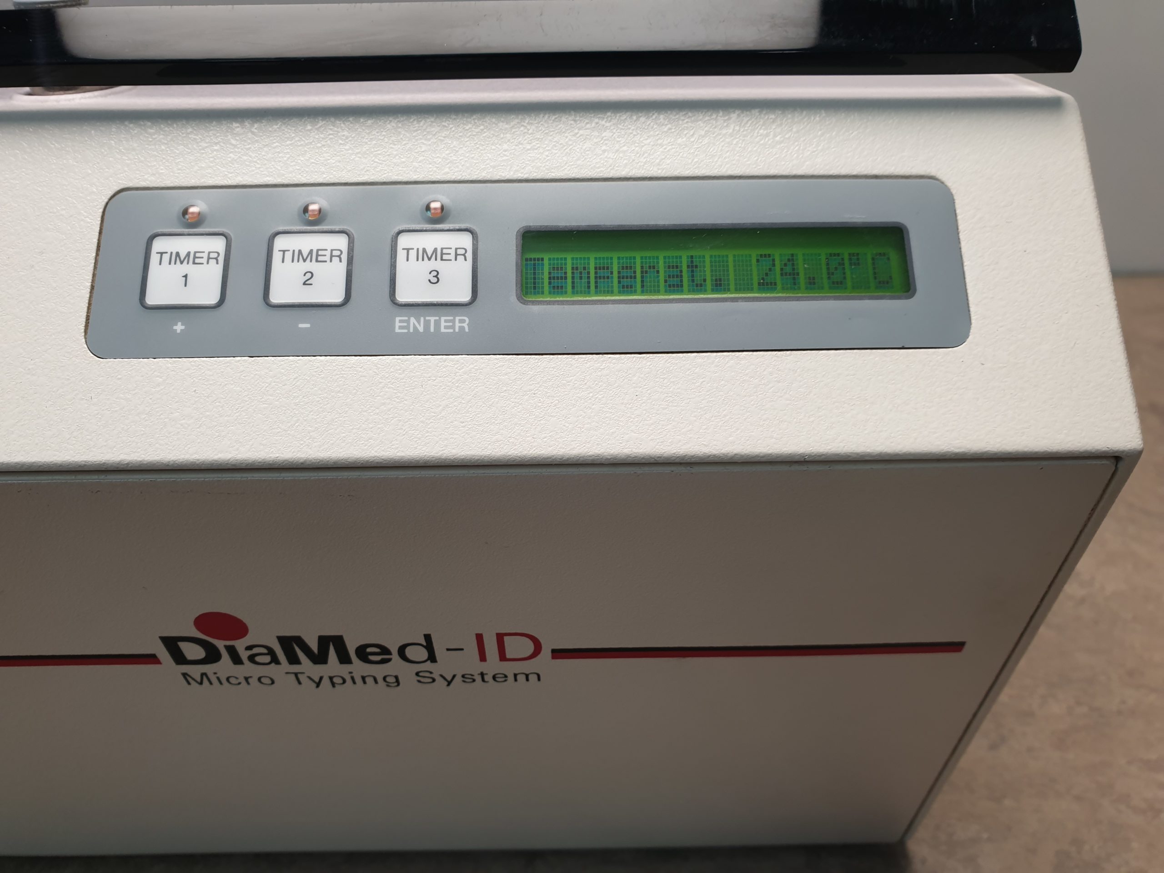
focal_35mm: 26
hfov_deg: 67.3
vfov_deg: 53.1
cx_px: 582
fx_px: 874
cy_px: 436
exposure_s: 1/50
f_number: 2.4
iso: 64
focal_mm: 4.3
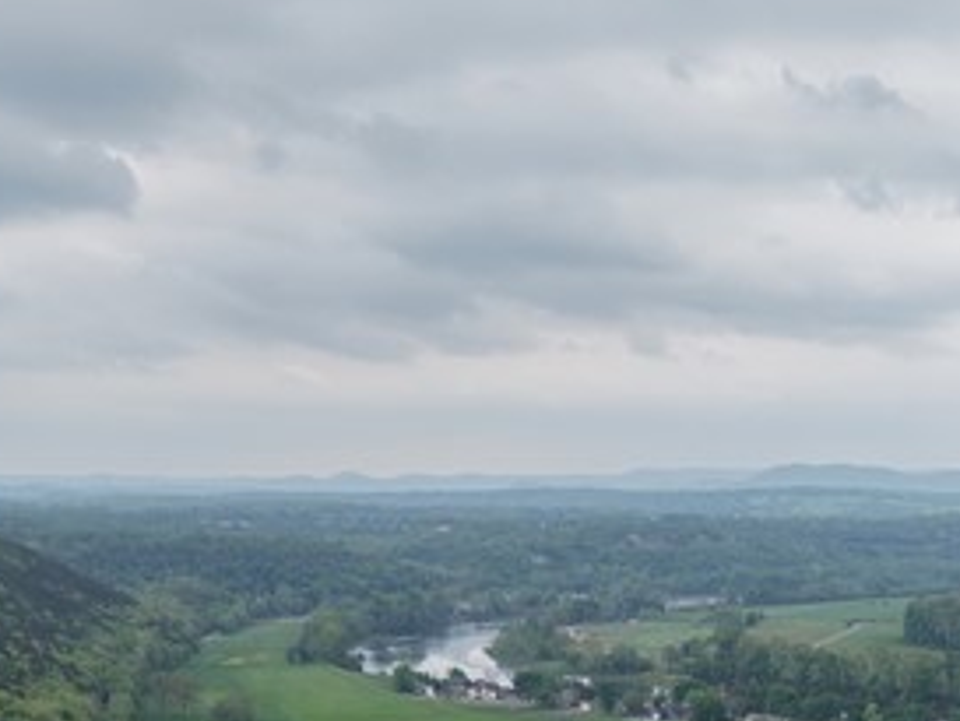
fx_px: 2497
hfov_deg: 21.3
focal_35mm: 90
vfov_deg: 14.9
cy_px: 1182
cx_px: 847
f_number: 1.8
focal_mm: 8.67
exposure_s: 1/800
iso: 100
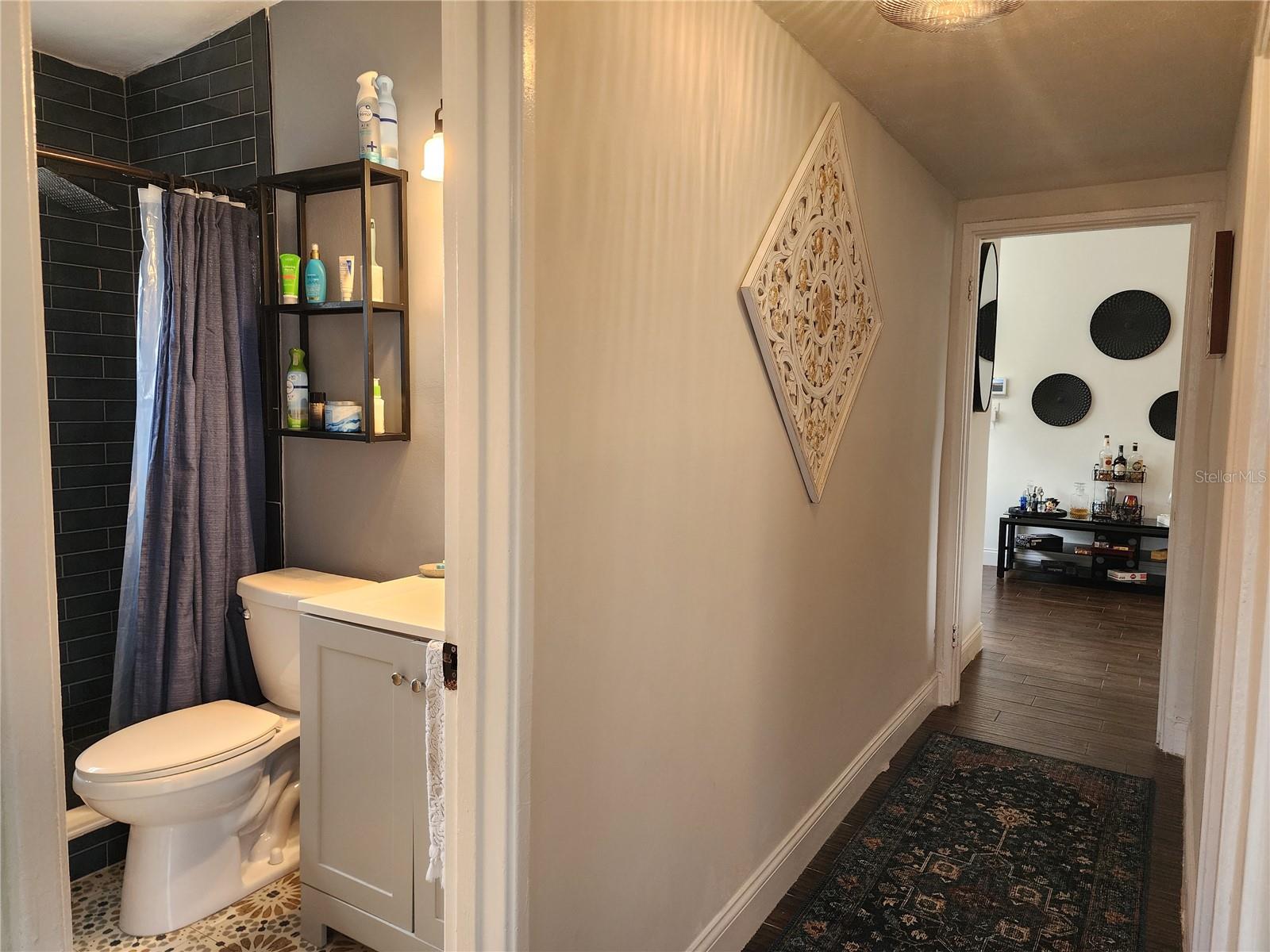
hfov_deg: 73.9
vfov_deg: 58.9
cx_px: 635
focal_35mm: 23
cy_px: 476
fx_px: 844
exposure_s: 1/120
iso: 250
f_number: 1.8
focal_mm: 6.4
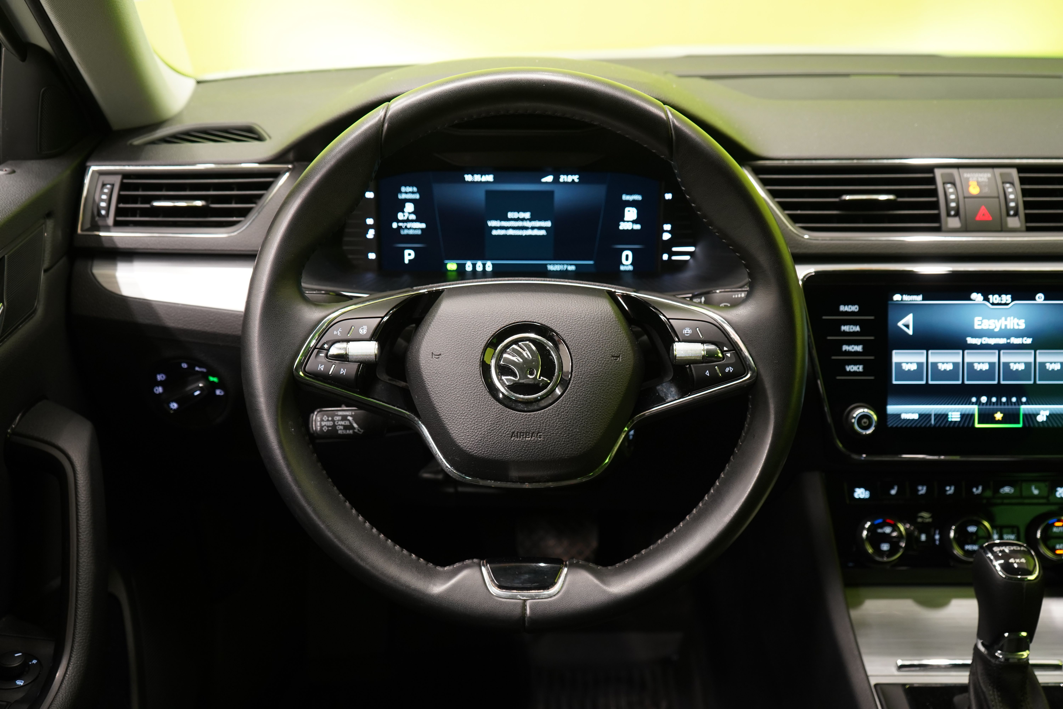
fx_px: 1063
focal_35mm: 36
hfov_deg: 53.1
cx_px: 532
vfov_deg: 36.9
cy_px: 354
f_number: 5
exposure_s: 1/20
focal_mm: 36
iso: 1250
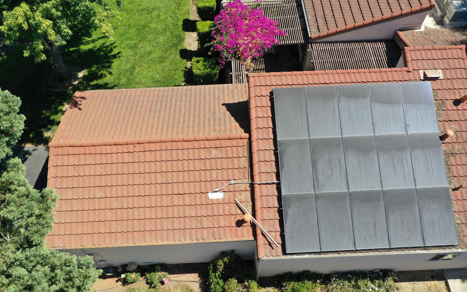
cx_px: 225
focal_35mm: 31
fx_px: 395
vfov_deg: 40.6
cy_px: 146
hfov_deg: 61.2
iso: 100
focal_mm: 10.26
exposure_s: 1/320
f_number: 5.6
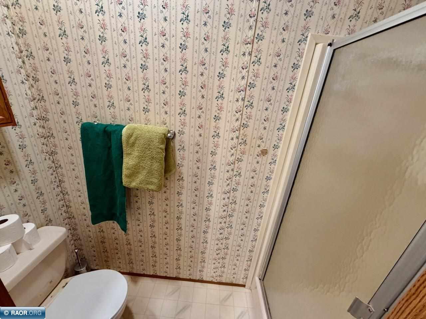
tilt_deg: -22.2
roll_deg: -5.9
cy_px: 160
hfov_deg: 102.1
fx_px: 172
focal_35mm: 14
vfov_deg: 85.7
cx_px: 213
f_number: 2.2
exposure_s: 1/60
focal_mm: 2.22
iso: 250
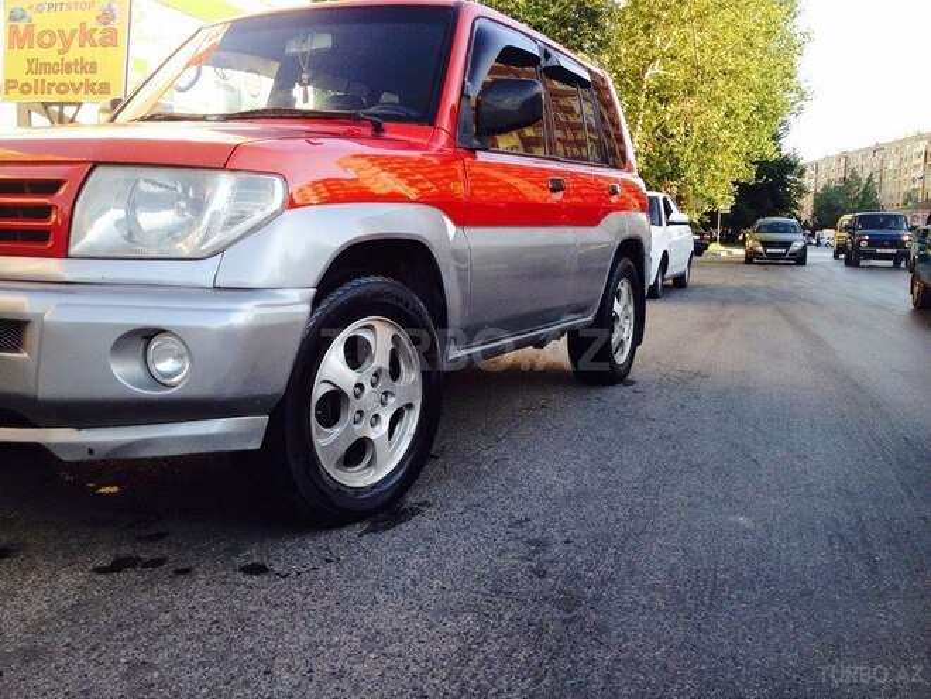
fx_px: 941
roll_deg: -0.4
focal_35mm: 35
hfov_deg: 52.6
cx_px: 466
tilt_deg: -9.0
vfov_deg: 40.7
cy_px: 350
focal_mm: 4.28
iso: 50
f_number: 2.4
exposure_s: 1/180
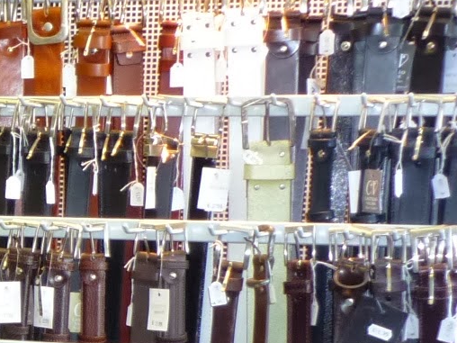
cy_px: 449
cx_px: -320
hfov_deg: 13.5
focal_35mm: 133
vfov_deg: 10.9
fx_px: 1756
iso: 125
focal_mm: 5.5
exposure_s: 1/30
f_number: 2.8
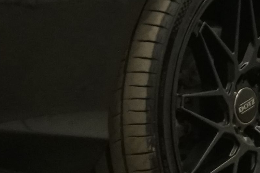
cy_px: -221
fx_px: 3640
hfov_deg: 4.1
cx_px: 181
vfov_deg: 2.7
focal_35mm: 504
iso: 2000
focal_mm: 67
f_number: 9
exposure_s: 1/25
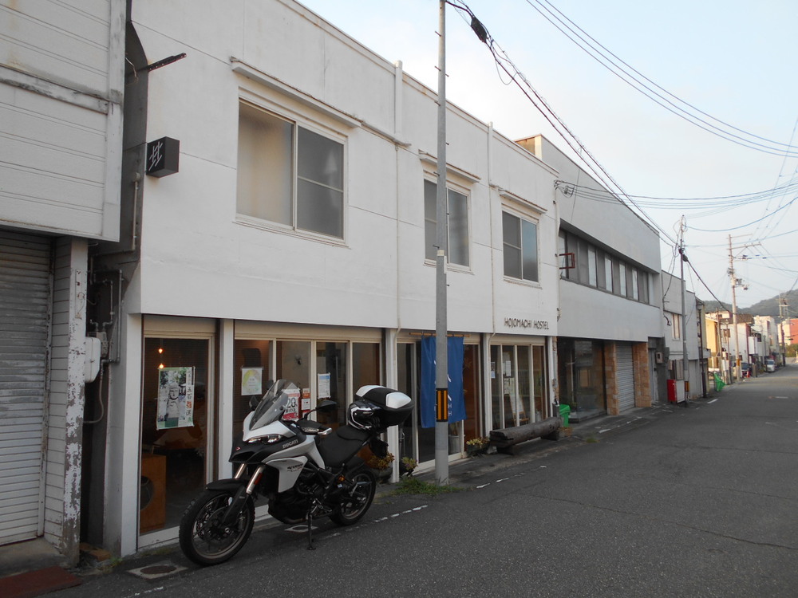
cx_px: 399
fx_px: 599
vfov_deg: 53.1
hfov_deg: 67.3
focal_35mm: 26
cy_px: 299
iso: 80
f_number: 3.2
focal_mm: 4.6
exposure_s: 1/200
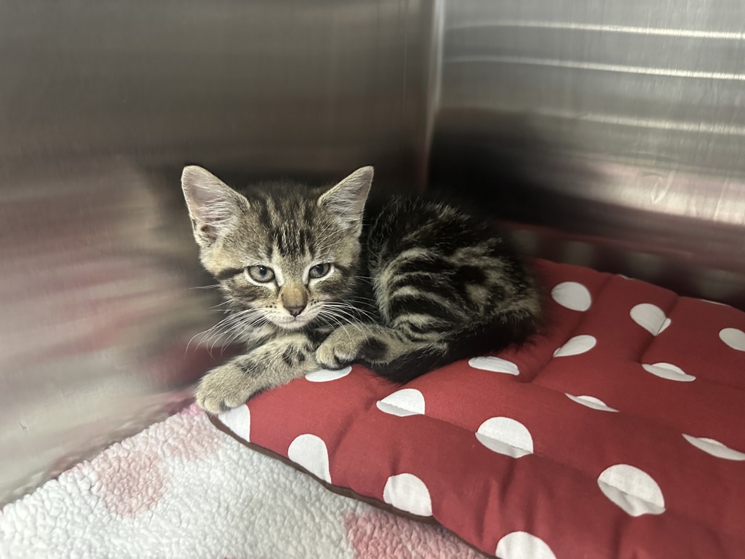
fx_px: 517
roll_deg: +0.6
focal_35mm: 24
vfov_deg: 56.8
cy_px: 280
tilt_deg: -22.8
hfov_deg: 71.6
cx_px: 372
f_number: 1.78
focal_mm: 6.86
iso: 800
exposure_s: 1/40
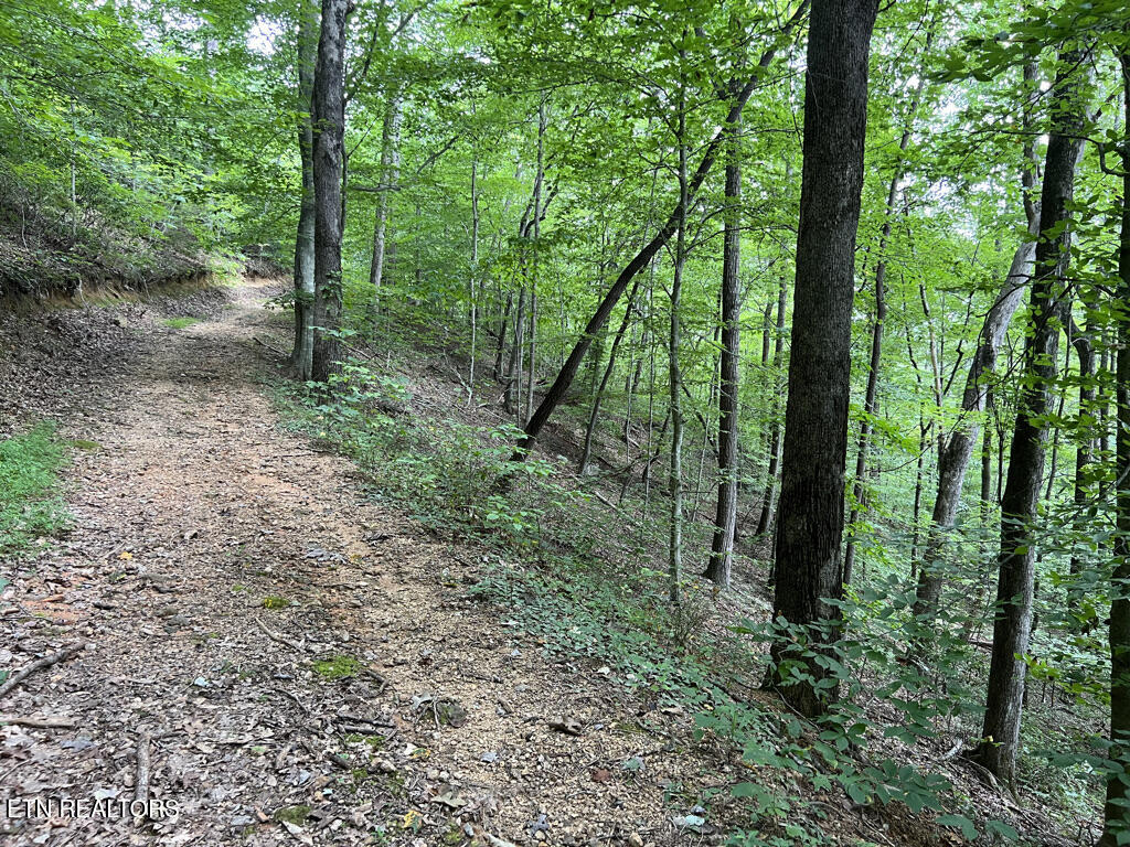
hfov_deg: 67.3
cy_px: 424
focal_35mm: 26
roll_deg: +1.0
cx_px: 565
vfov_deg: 53.1
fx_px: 849
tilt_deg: -2.8
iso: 125
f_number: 1.5
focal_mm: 5.7
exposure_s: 1/91
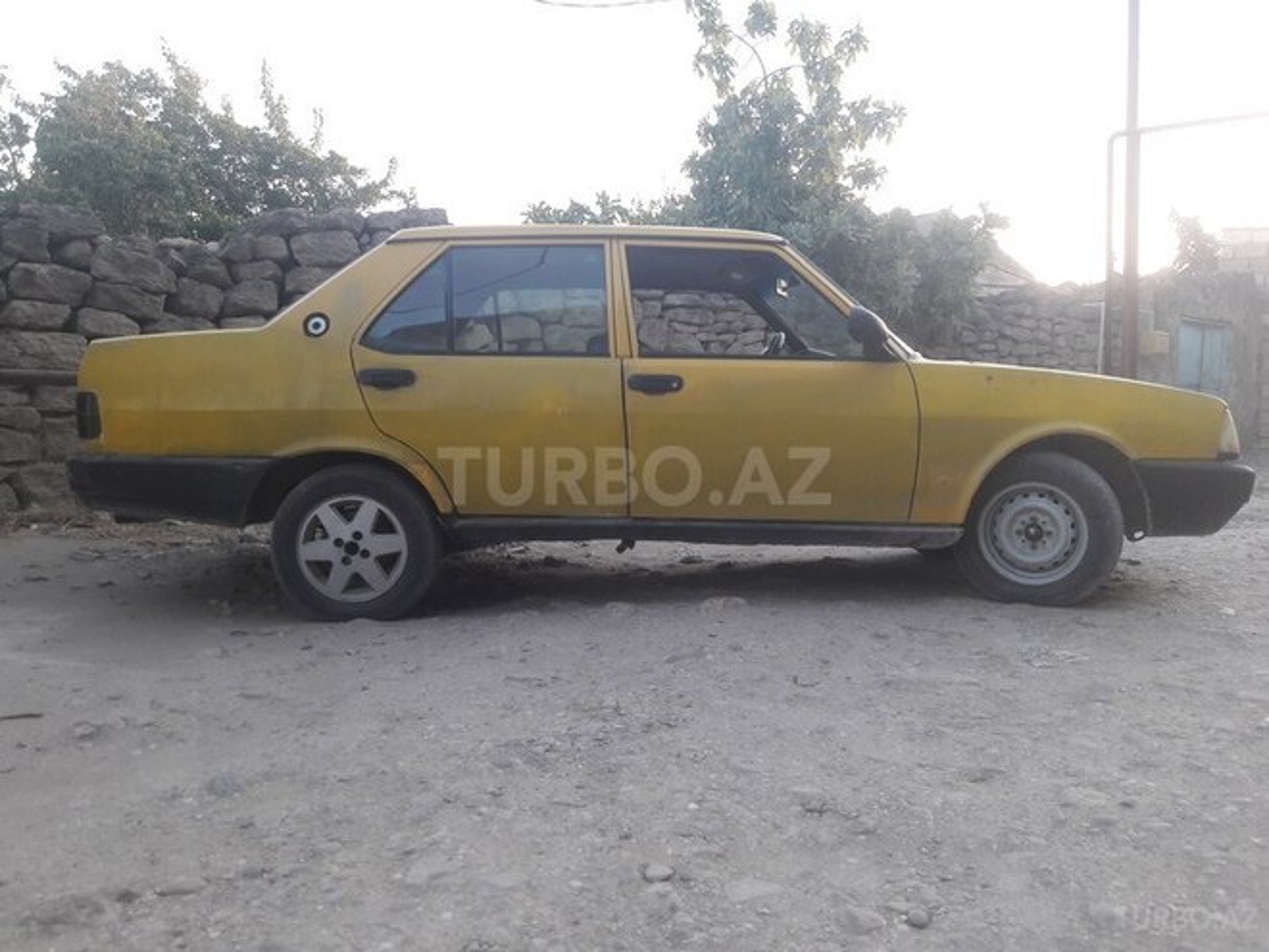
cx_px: 634
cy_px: 476
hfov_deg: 63.4
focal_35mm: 28
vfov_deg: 49.7
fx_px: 1026
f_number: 1.9
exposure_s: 1/100
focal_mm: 3.7
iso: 64
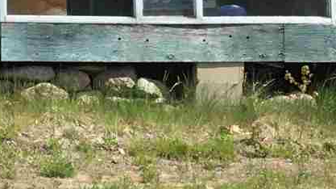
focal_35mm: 166
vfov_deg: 7.2
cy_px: -43
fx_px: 1478
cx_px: 2
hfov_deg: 12.8
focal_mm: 3.3
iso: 25
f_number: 2.4
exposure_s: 1/876
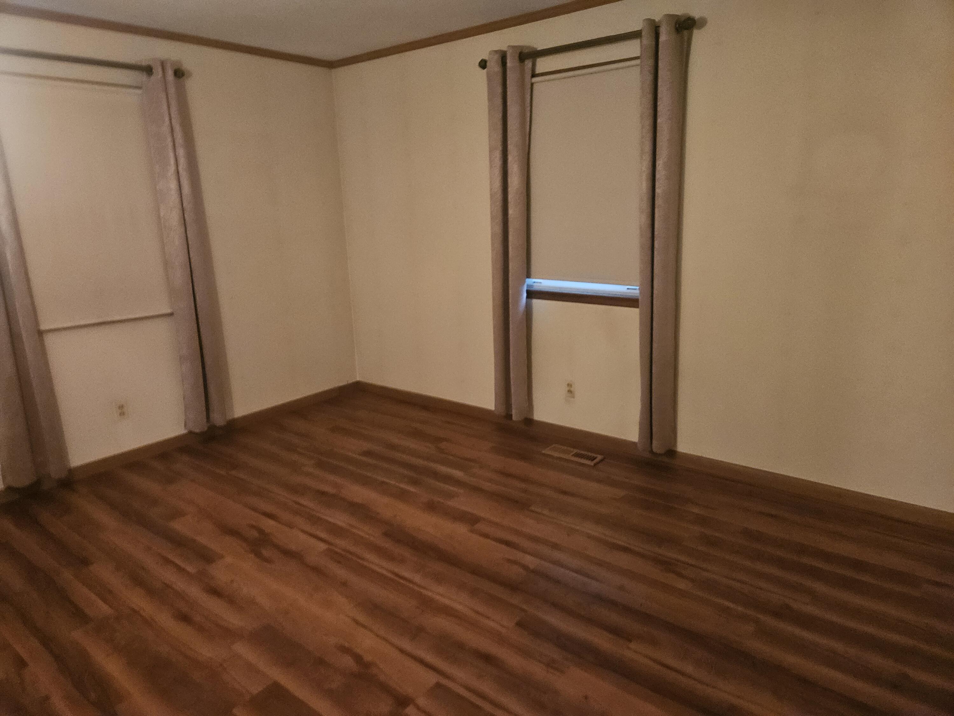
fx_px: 634
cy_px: 358
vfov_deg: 58.9
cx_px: 477
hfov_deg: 73.9
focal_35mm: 23
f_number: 1.8
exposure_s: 1/24
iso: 800
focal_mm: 5.4
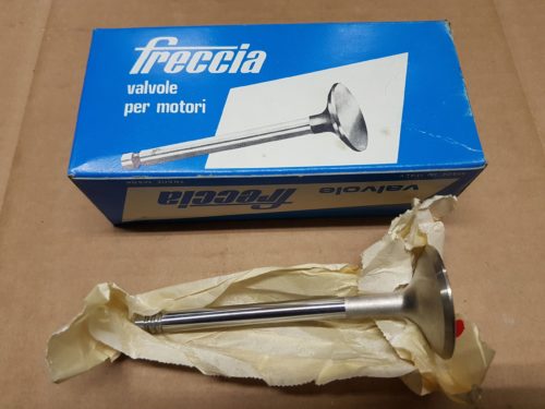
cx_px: 272
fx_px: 409
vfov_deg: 53.1
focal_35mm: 26
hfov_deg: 67.3
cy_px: 204
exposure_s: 1/50
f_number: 1.7
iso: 125
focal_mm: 4.2
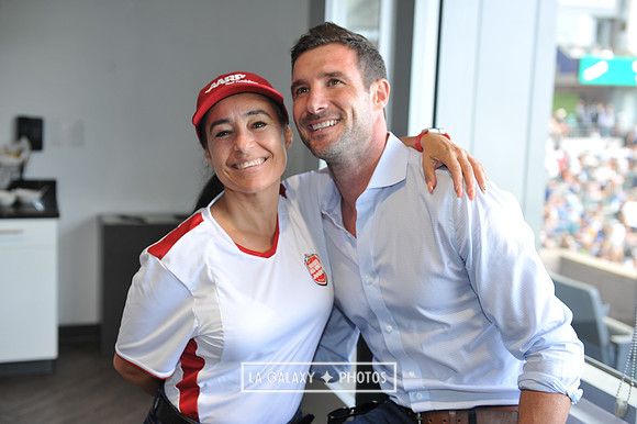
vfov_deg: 28.0
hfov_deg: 41.1
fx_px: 849
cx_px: 318
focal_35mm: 48
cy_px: 212
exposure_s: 1/80
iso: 250
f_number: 3.5
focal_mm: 48
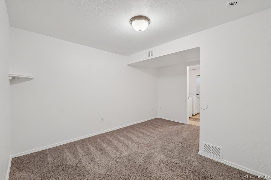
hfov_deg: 100.4
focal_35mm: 15
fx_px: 113
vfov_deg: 77.3
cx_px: 136
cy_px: 90
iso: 800
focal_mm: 10
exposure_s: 1/13
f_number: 8
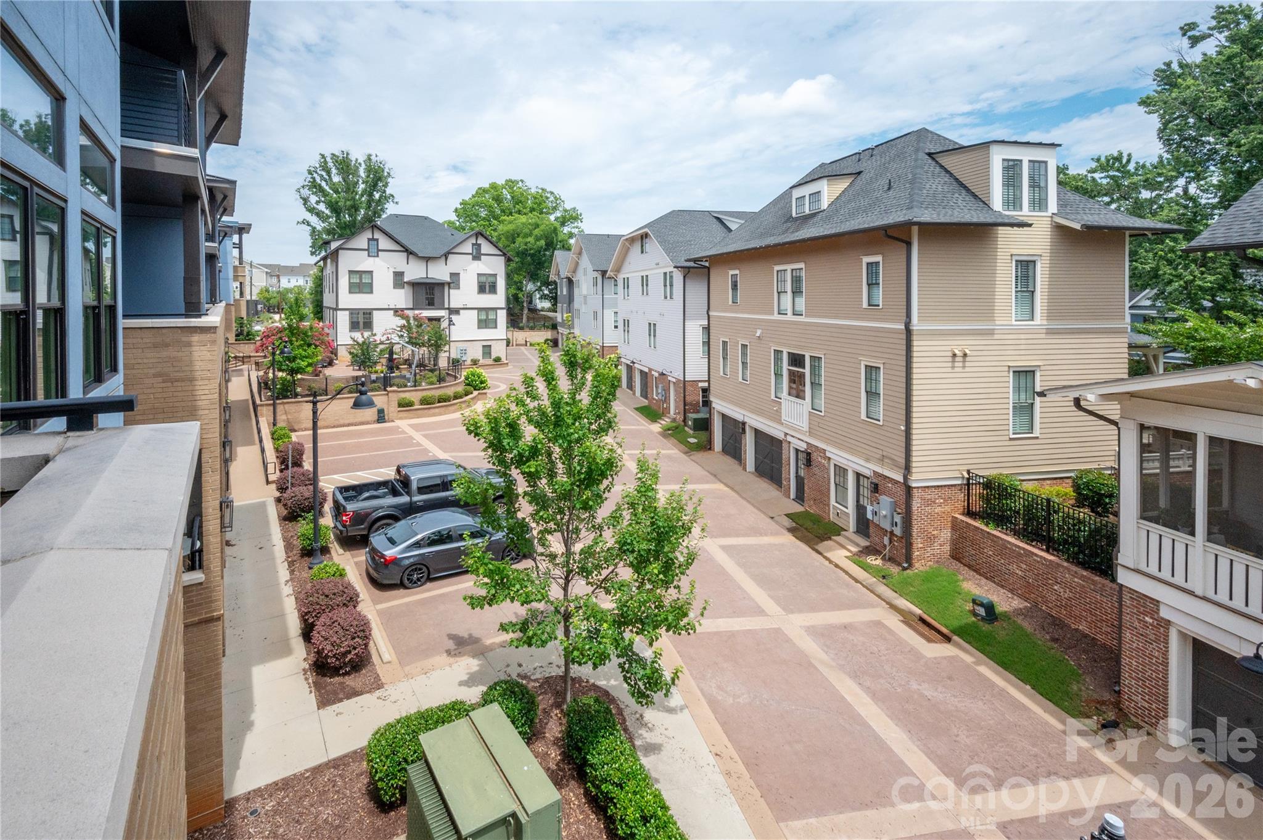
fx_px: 491
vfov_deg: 81.1
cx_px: 632
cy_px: 420
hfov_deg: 104.3
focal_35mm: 14
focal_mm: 14
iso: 1250
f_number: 18
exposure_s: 1/1000
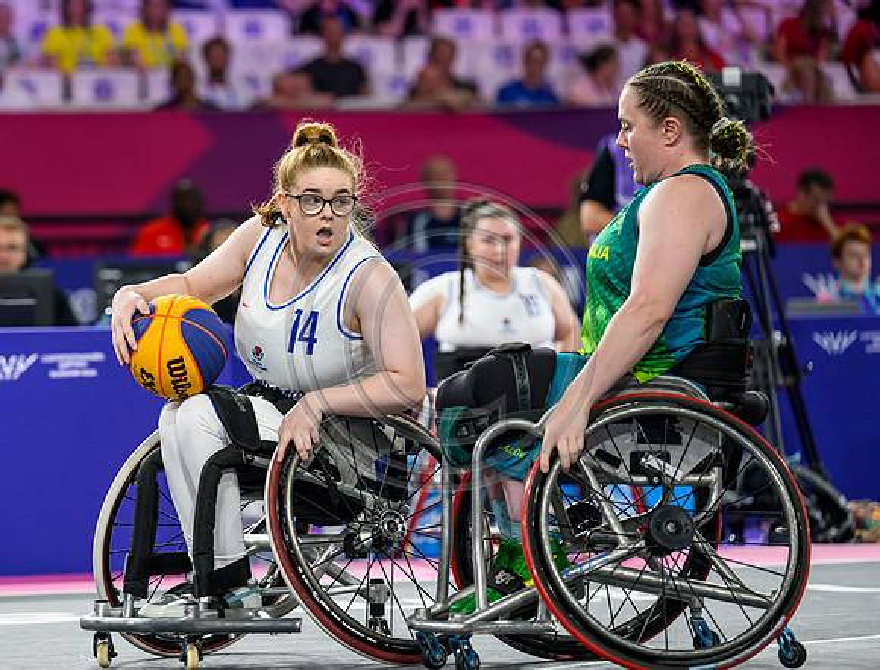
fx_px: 4795
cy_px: 287
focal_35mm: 188
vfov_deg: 8.0
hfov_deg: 10.5
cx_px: 304
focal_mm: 150
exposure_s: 1/1600
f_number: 3.2
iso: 2500
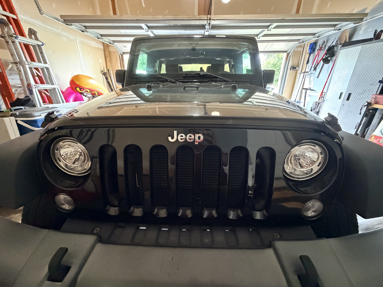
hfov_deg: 102.1
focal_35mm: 14
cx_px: 192
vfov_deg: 85.7
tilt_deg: -22.6
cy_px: 144
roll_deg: +0.1
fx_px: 155
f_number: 2.2
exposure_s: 1/60
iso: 1250
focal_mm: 2.22
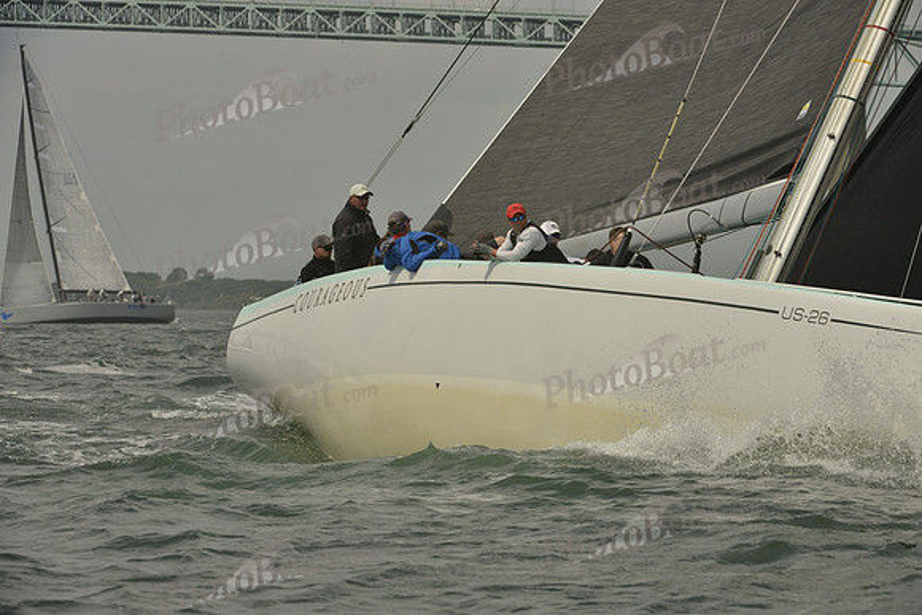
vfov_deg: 6.9
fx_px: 5123
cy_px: 308
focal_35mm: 200
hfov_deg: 10.3
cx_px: 461
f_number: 11
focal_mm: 200
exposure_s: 1/1250
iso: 280
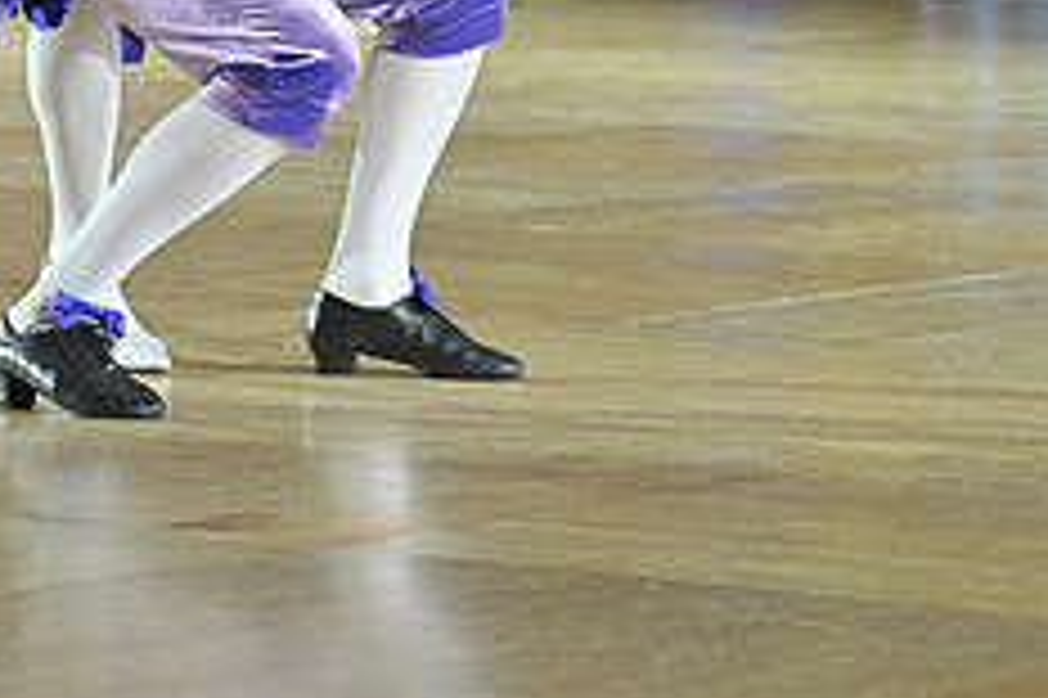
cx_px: 430
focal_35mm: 262
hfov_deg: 7.9
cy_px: -158
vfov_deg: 5.2
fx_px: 7621
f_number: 4
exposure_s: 1/250
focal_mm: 105
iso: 2000
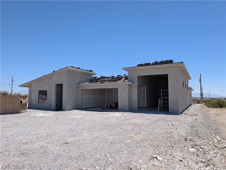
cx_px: 113
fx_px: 157
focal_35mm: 24
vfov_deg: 56.9
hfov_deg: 71.5
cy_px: 85
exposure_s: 1/1290
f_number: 1.68
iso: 22
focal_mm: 6.9
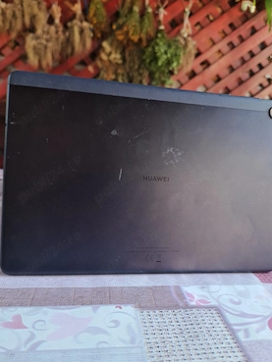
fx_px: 272
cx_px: 145
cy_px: 190
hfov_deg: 53.0
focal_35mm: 26
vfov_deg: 67.2
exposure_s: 1/50
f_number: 1.8
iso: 50
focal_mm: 5.23
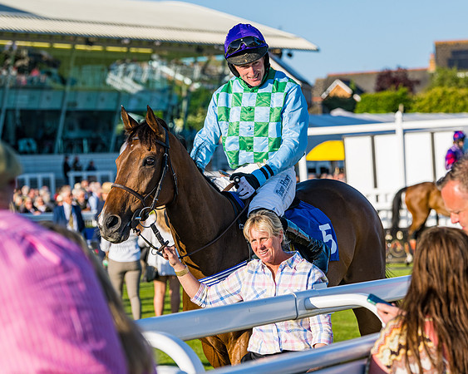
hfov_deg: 11.8
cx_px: 296
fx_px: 2264
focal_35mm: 163
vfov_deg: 9.4
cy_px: 210
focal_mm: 122
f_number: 5
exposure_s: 1/1250
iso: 200
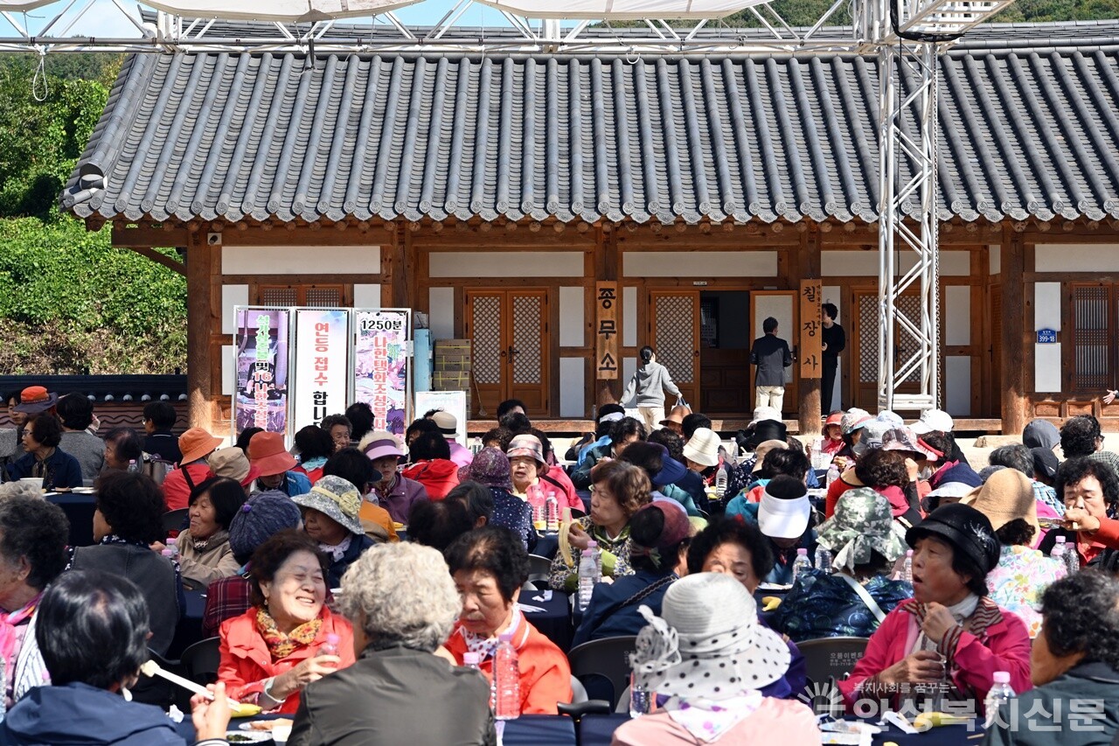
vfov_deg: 20.9
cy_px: 373
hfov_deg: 31.0
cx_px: 560
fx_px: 2020
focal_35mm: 65
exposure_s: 1/400
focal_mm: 65
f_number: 10
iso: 320
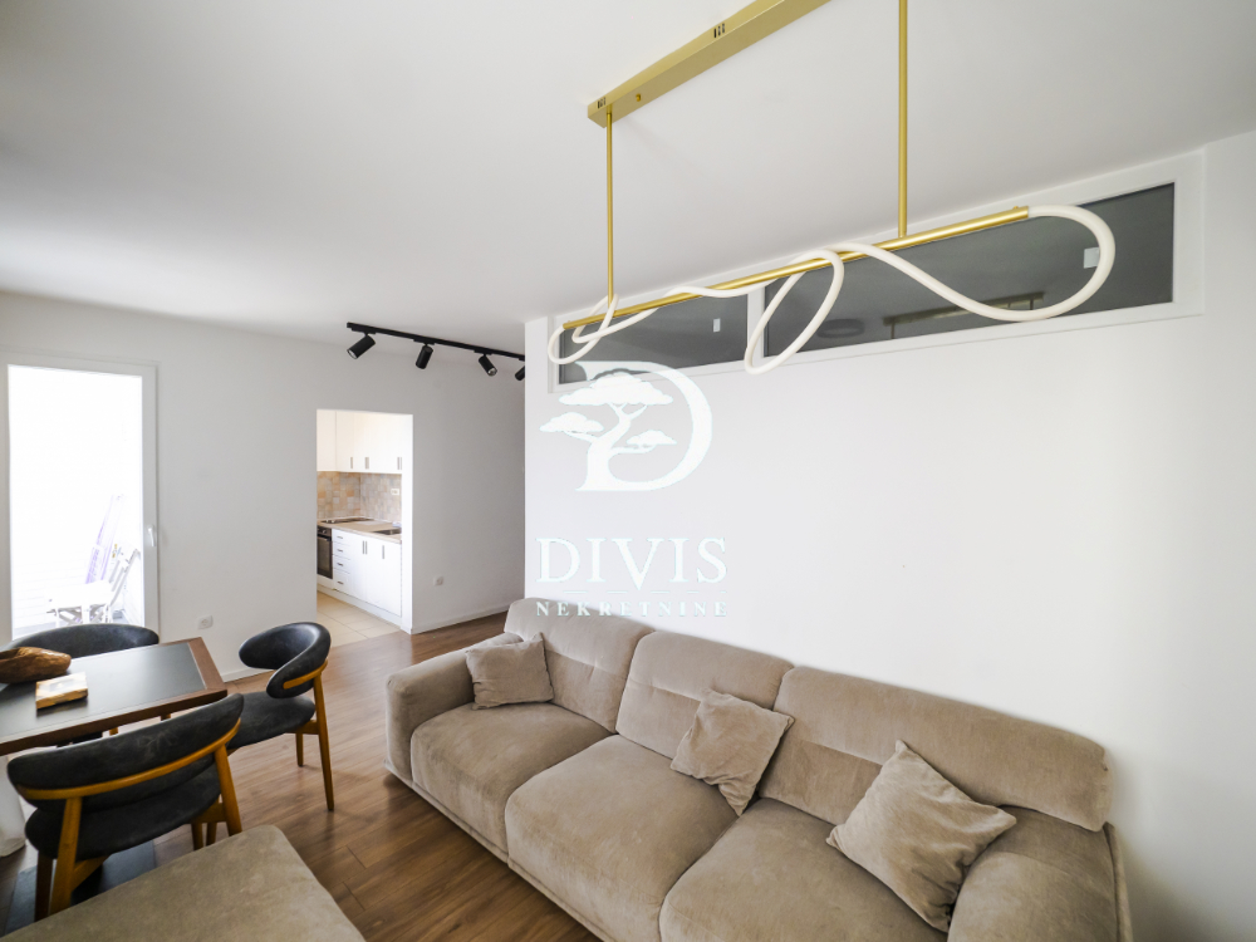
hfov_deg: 102.1
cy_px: 471
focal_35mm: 14
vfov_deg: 85.7
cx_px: 628
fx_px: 508
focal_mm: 7
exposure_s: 1/125
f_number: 4
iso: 400
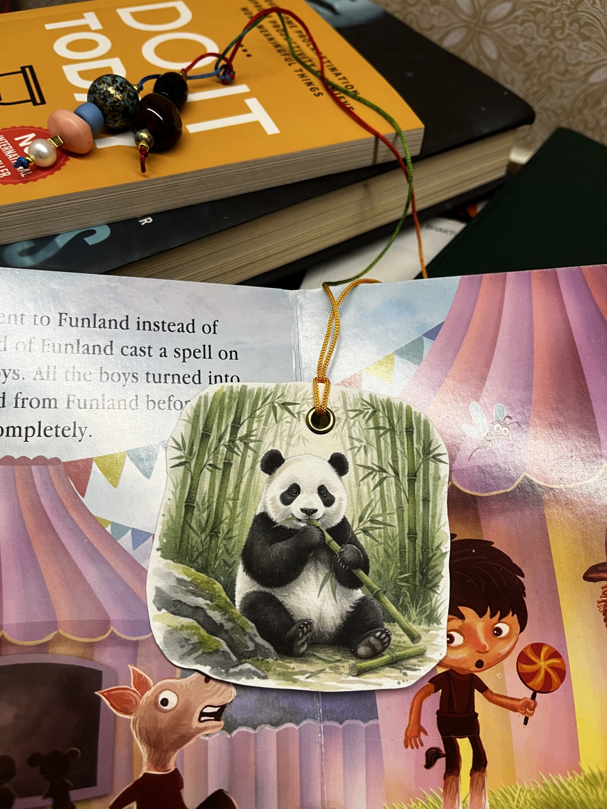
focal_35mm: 26
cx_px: 304
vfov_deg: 67.3
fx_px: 608
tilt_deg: -53.4
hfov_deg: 53.1
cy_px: 404
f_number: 1.6
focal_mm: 5.1
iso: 64
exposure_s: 1/50
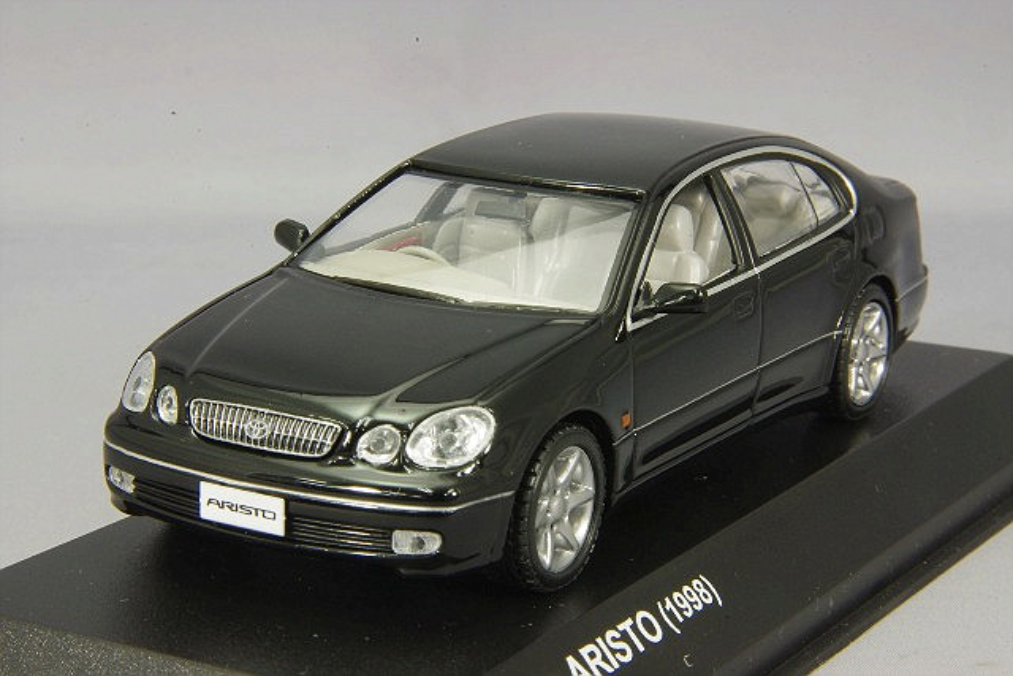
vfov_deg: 12.2
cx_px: 506
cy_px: 338
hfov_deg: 18.3
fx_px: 3152
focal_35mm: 112
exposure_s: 1
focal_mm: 75
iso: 400
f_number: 32
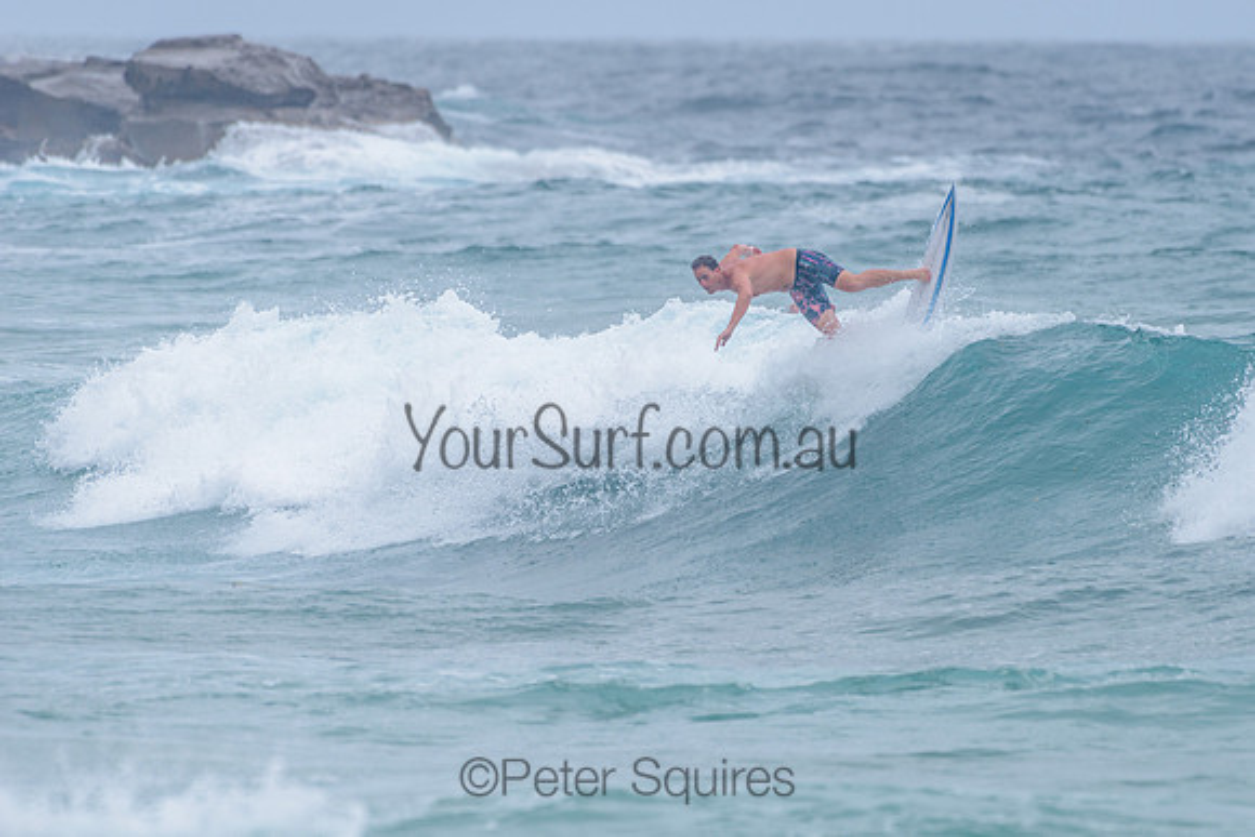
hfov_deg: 3.4
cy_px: 449
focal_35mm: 613
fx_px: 21368
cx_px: 764
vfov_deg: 2.2
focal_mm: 500
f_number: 5.6
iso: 160
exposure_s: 1/2000
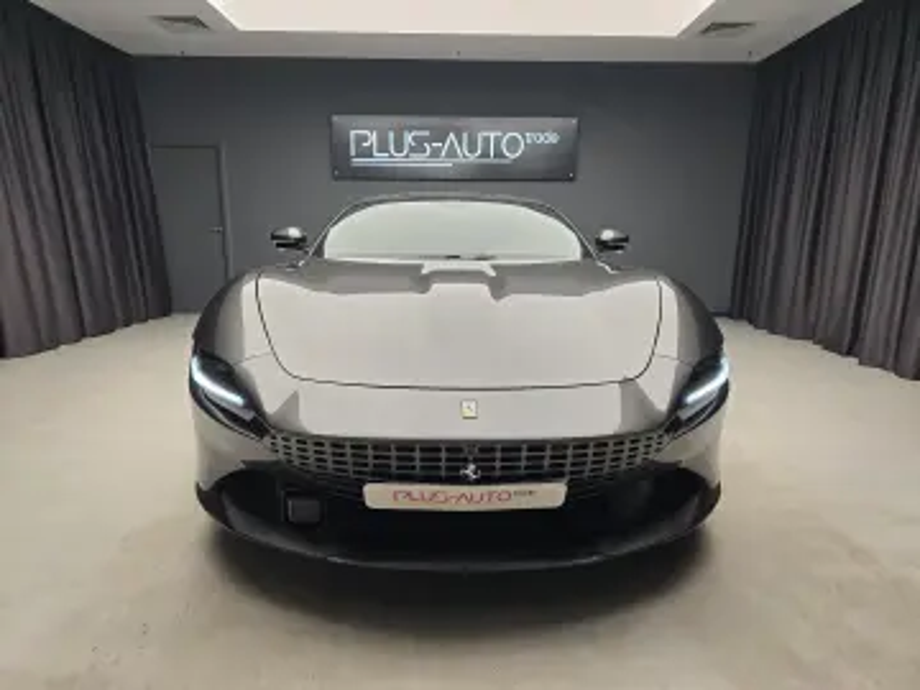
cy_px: 345
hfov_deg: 73.9
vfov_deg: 58.9
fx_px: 611
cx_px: 460
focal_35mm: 23
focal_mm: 6.3
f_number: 1.7
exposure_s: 1/50.7
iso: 25
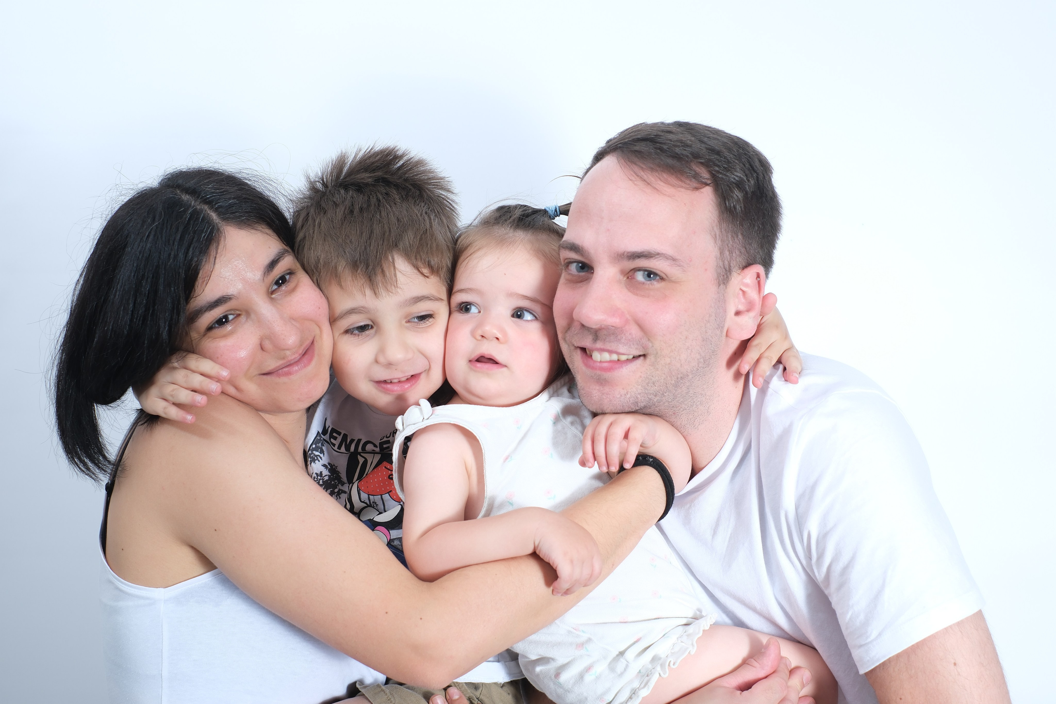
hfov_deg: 37.5
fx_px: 1555
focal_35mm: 53
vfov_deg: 25.5
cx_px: 528
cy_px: 352
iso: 160
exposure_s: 1/250
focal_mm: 35
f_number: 4
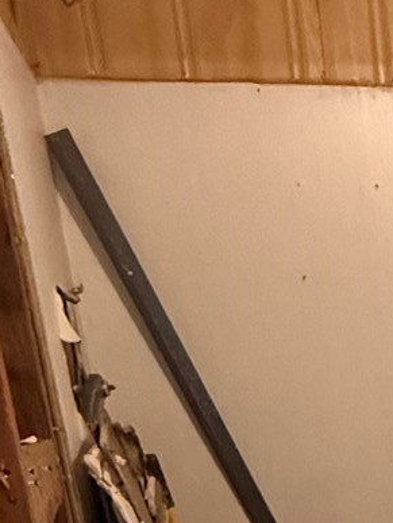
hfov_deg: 17.3
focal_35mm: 74
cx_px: 639
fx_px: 1118
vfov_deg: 23.8
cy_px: 642
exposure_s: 1/60
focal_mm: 2.22
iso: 1000
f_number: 2.2
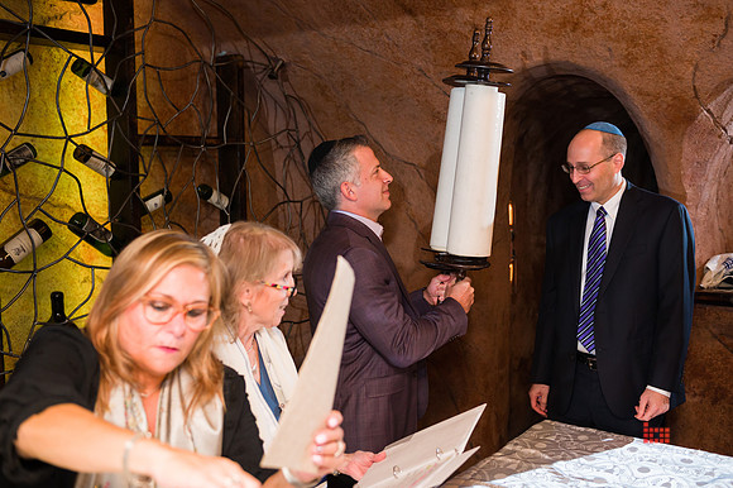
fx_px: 774
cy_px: 238
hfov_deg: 50.7
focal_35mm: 38
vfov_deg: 35.0
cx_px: 377
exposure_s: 1/200
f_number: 4
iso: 1250
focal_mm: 35
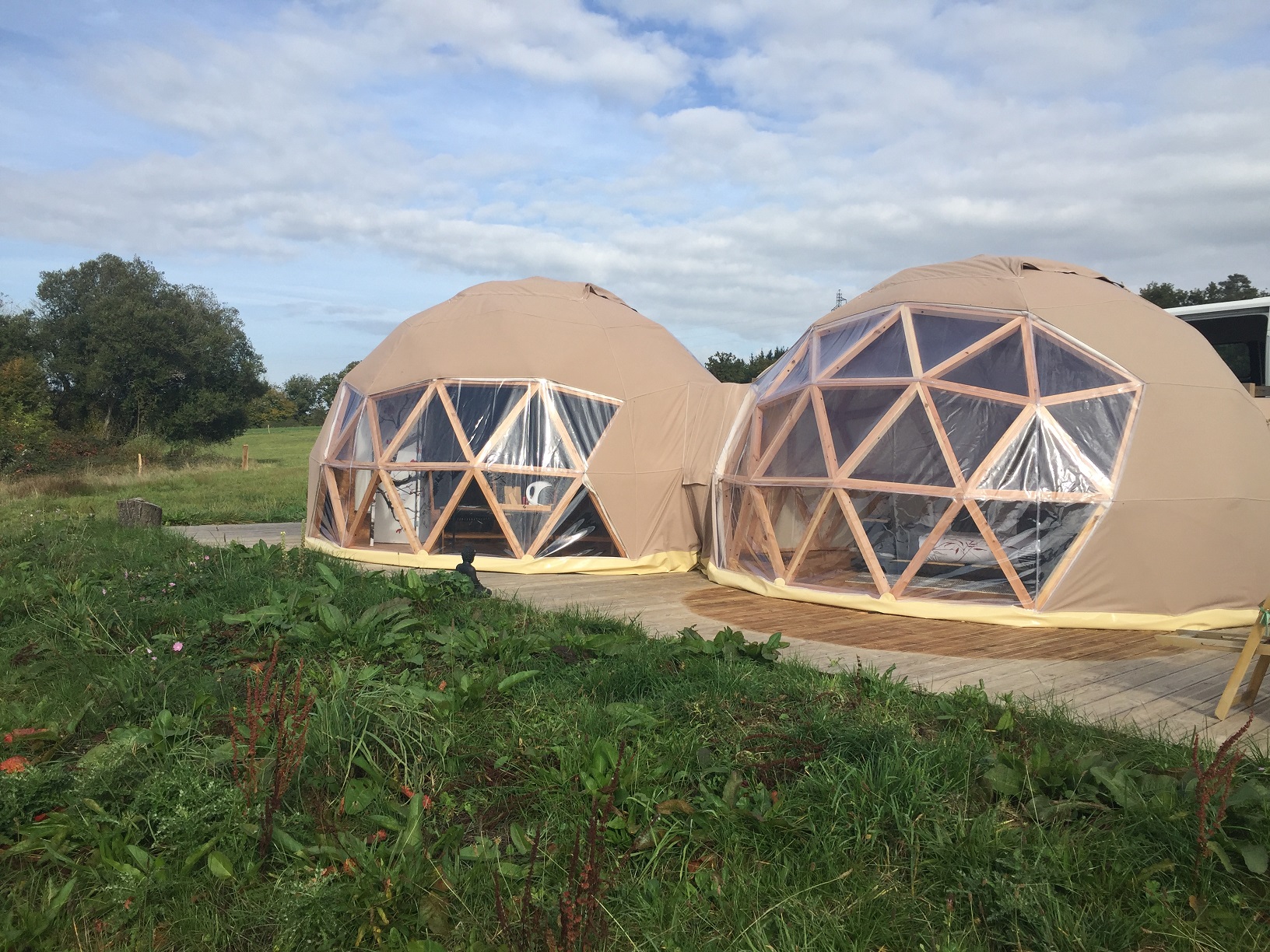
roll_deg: -3.5
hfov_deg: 61.7
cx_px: 635
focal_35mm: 29
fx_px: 1064
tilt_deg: -0.5
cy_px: 476
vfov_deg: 48.2
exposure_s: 1/1647
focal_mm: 4.15
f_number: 2.2
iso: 32
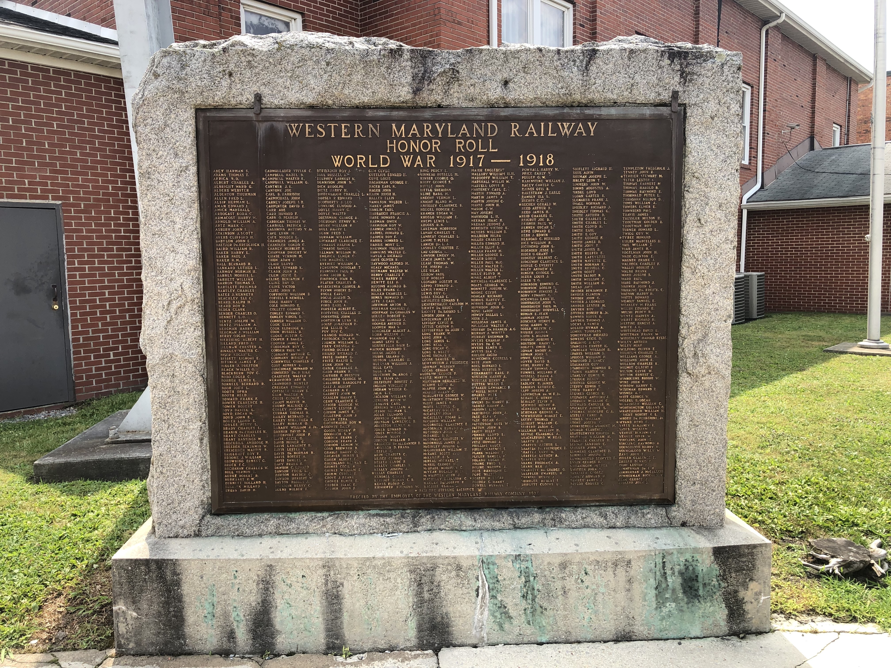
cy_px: 334
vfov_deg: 49.7
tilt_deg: -5.6
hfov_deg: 63.4
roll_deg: -0.1
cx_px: 446
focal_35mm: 28
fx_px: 721
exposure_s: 1/623
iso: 20
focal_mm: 3.99
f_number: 1.8
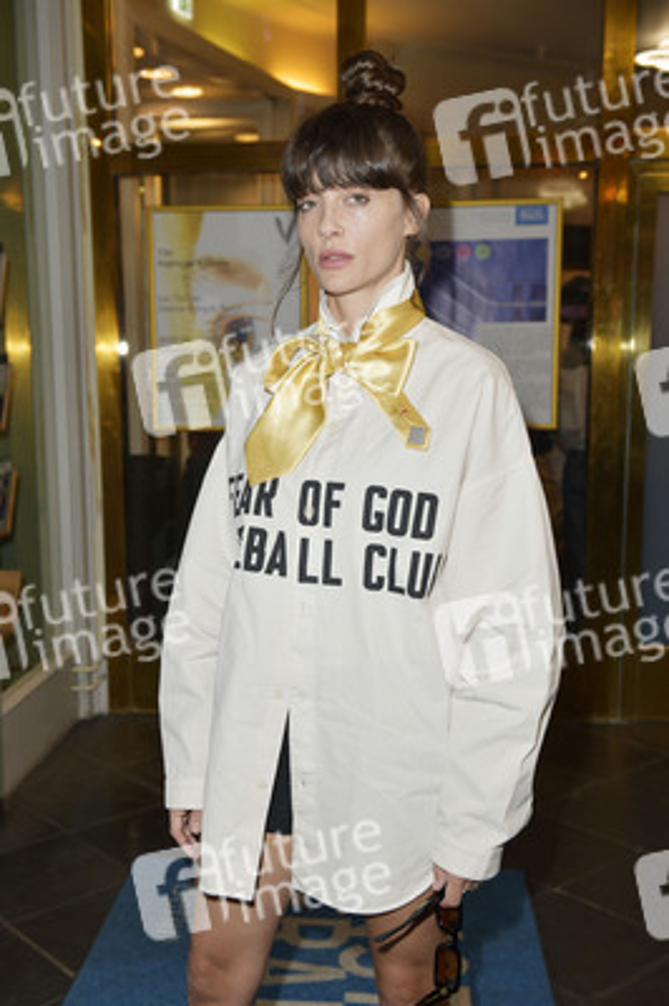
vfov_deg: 50.7
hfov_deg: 35.0
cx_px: 334
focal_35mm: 38
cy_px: 503
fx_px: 1061
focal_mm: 38
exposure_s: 1/200
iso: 640
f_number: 5
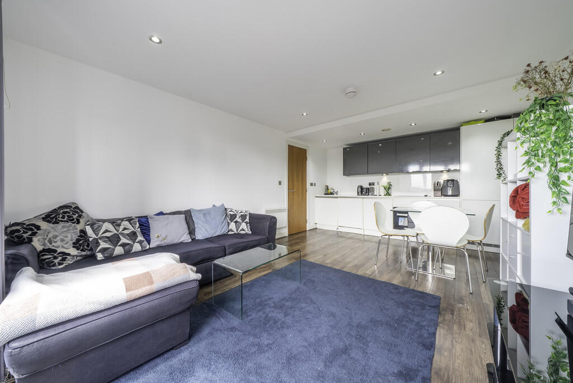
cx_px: 286
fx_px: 191
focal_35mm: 12
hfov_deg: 112.6
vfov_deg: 90.1
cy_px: 192
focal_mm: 12
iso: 320
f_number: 13
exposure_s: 1/20
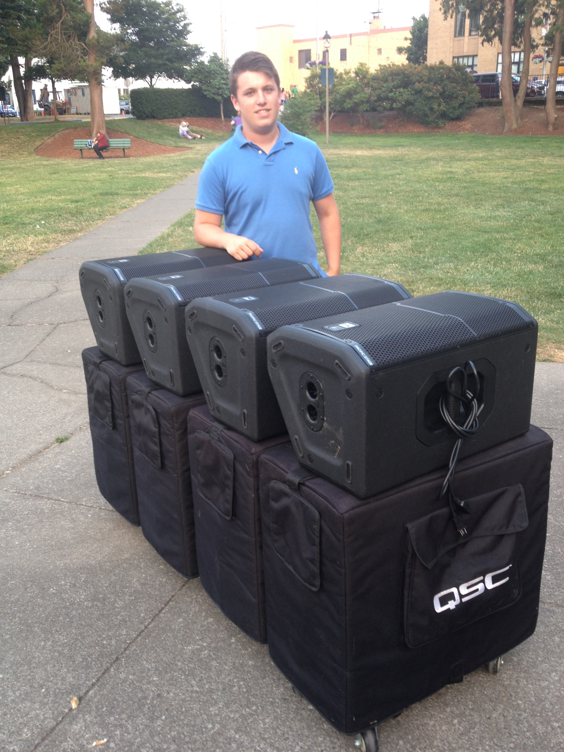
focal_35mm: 35
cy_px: 376
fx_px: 760
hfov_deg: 40.7
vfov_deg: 52.6
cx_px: 282
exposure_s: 1/20
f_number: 2.4
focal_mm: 4.28
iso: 50
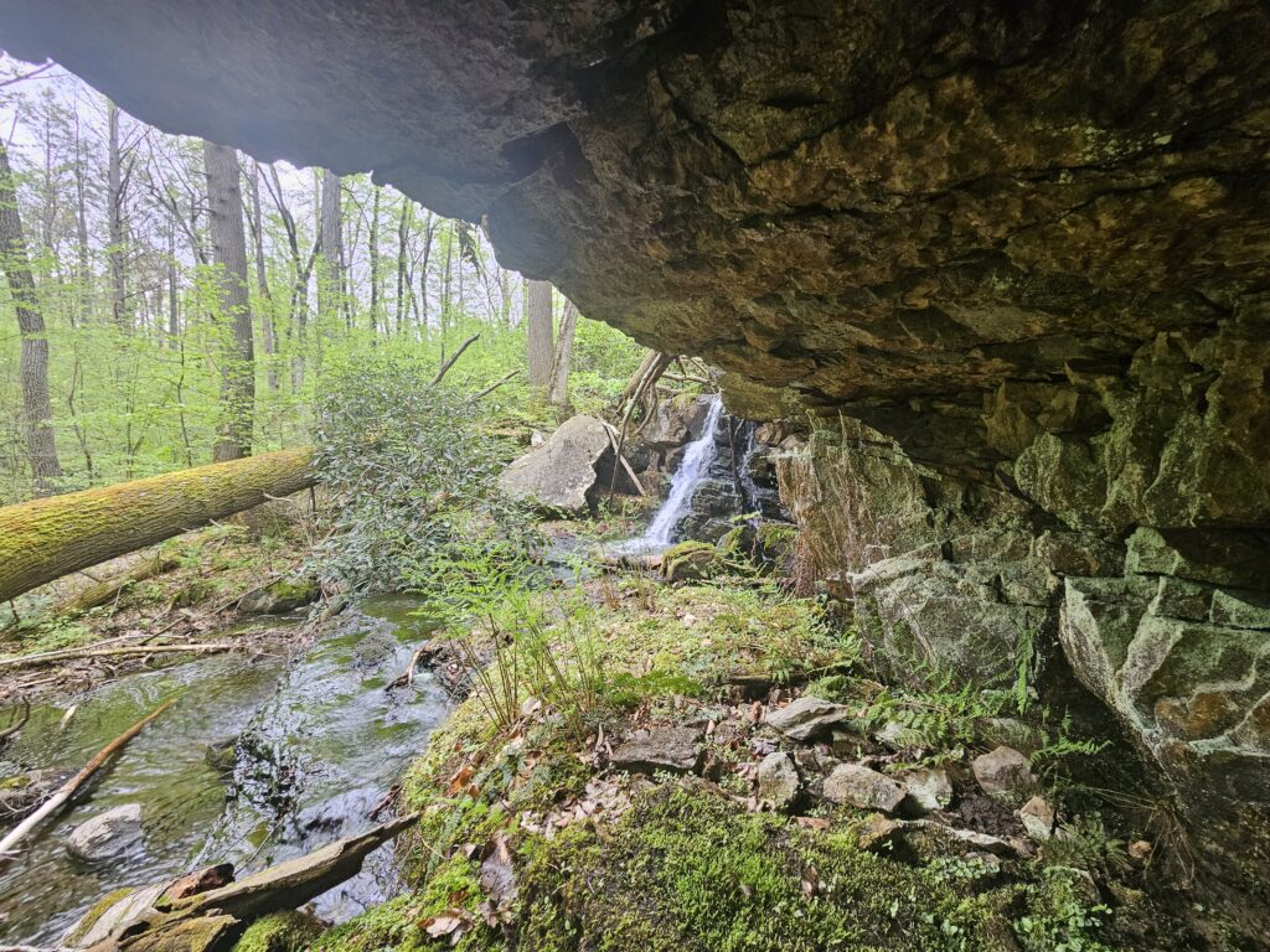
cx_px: 635
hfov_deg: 106.2
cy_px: 476
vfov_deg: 89.9
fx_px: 477
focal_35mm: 13
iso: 100
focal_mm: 2.2
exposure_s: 1/120
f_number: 2.2
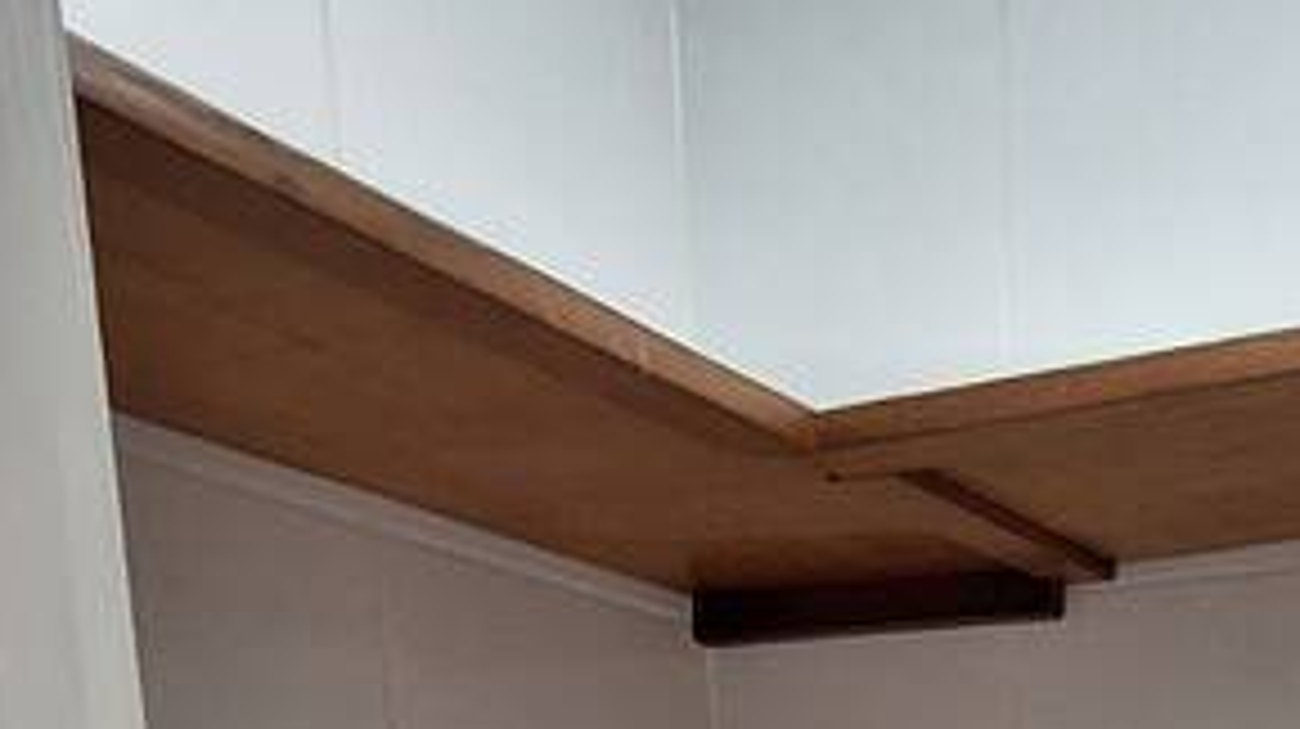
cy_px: 1530
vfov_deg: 16.3
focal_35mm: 53
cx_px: 1269
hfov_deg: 35.8
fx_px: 1825
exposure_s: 1/40
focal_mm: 1.74
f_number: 2.2
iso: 125
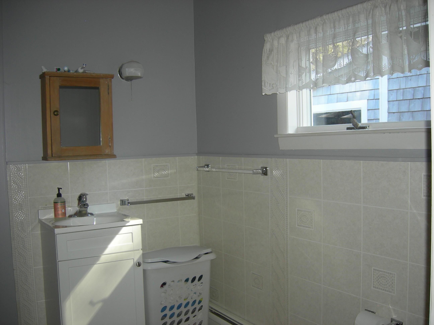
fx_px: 451
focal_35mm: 36
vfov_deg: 39.7
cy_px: 162
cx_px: 217
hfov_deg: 51.4
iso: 64
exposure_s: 1/60.1
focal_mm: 7.5
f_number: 2.7
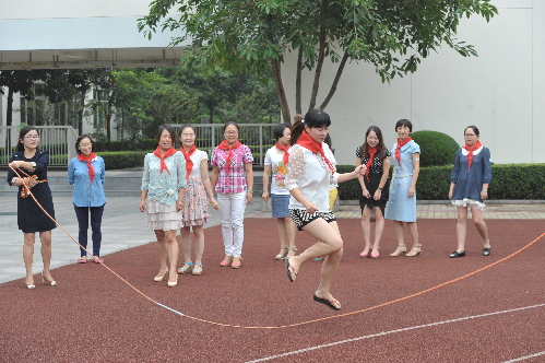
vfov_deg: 19.4
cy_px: 182
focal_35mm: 70
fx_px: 1059
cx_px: 272
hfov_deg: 28.9
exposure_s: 1/640
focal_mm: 70
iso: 1000
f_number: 6.3
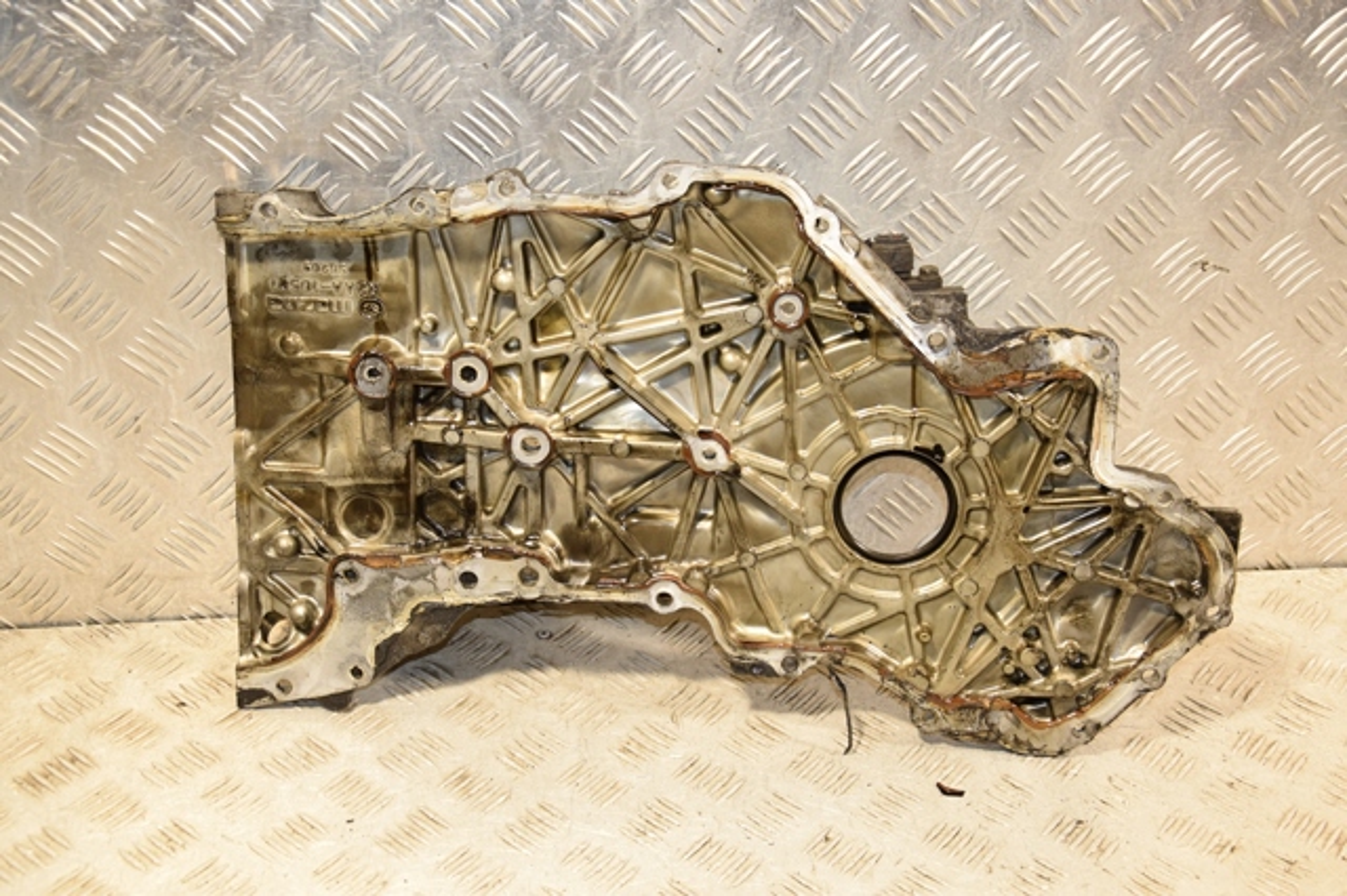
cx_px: 674
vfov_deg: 28.0
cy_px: 448
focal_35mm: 48
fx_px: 1795
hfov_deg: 41.1
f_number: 5
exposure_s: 1/160
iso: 800
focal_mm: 32
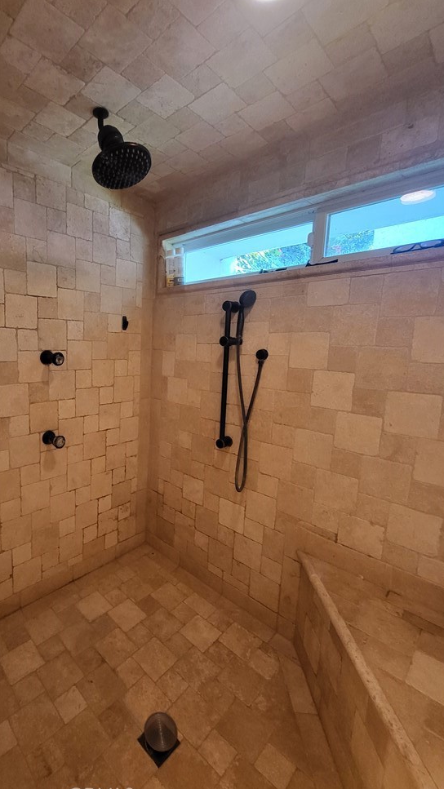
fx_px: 314
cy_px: 389
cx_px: 141
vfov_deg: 103.0
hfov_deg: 68.2
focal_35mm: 15
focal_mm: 1.74
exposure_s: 1/30
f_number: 2.2
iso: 320
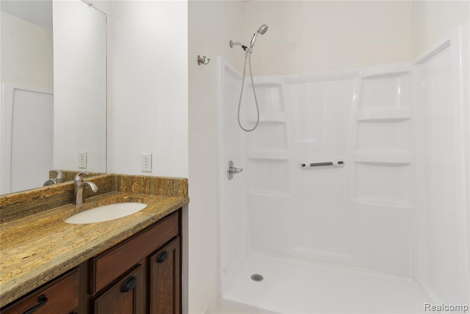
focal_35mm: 17
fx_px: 222
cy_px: 157
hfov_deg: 93.3
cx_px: 235
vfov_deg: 70.5
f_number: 9
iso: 400
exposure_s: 1/25
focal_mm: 17
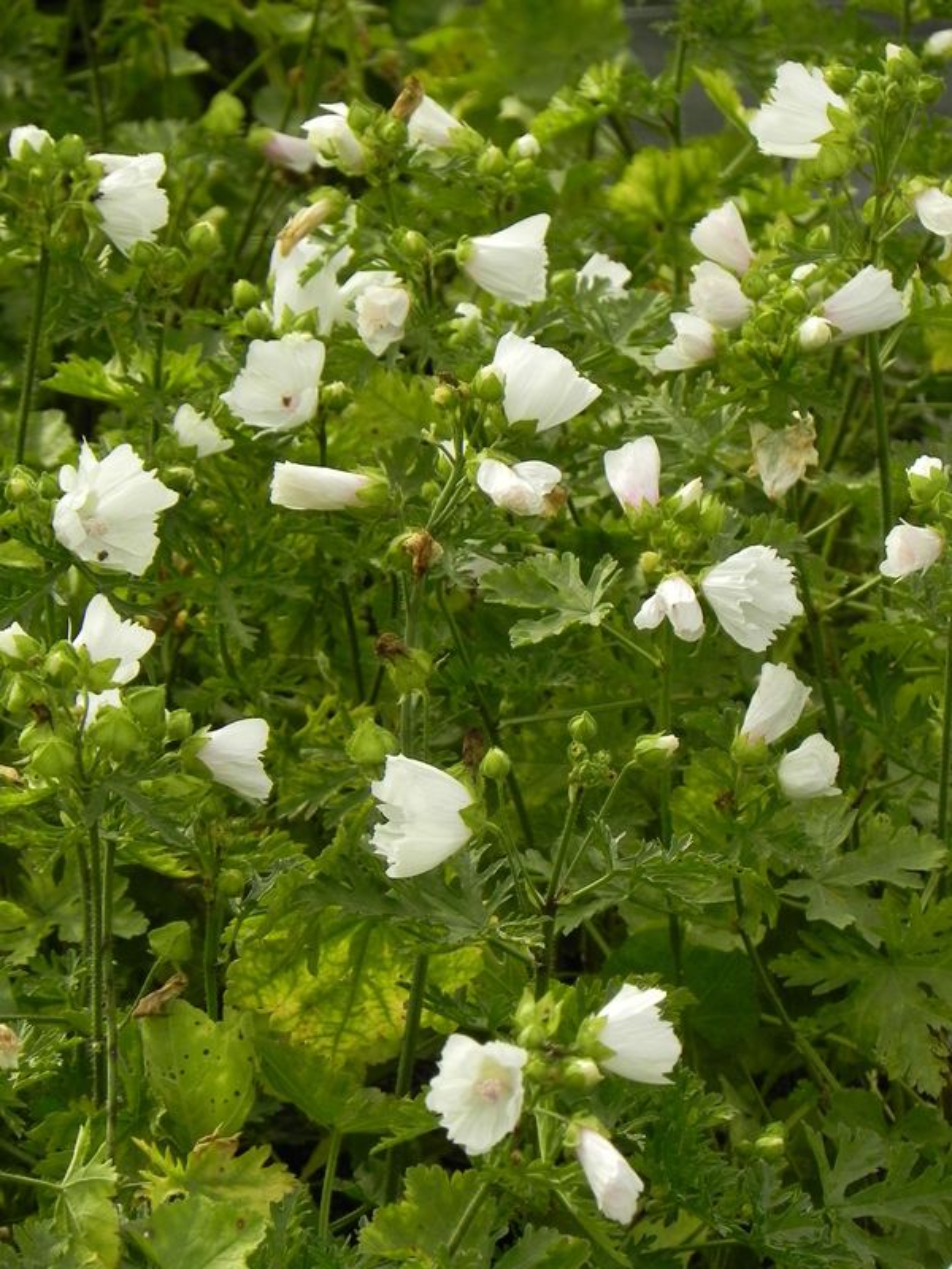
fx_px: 10671
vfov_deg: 6.8
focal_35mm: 291
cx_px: 476
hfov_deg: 5.1
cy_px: 634
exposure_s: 1/500
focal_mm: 51.8
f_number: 5
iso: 160
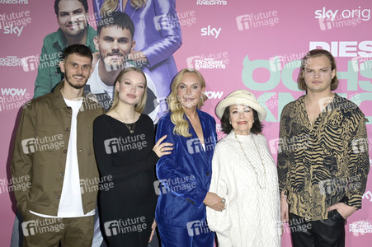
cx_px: 186
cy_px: 124
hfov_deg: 46.4
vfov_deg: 31.8
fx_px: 434
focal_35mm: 42
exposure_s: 1/200
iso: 400
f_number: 5
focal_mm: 42
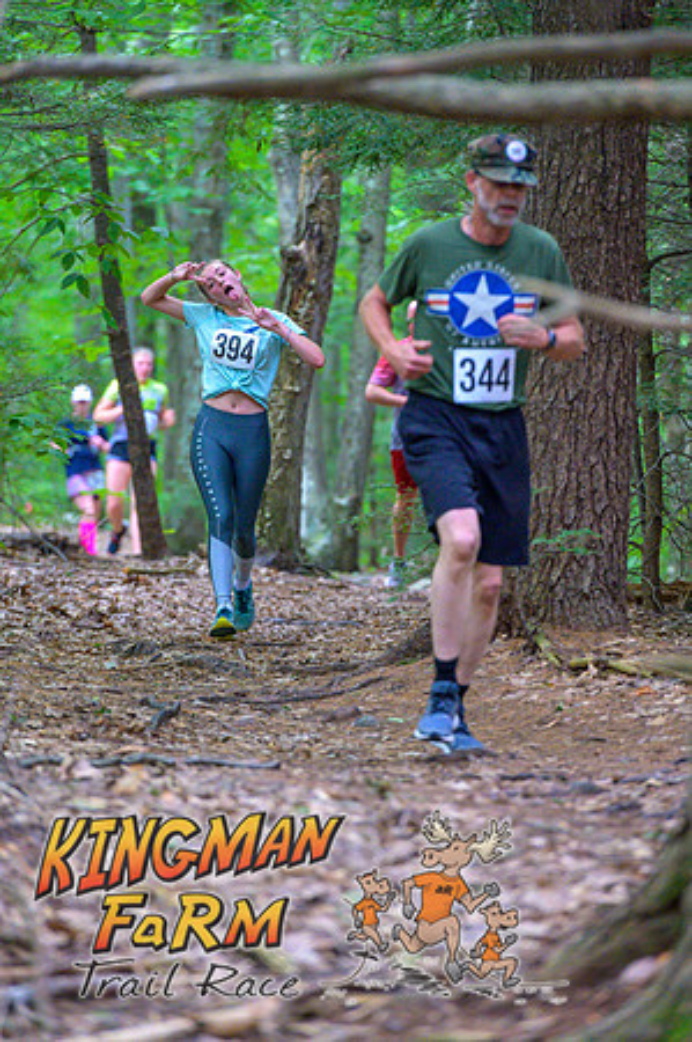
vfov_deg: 10.3
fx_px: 5780
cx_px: 346
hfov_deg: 6.9
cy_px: 521
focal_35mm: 200
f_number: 4
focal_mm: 200
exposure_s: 1/250
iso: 8000
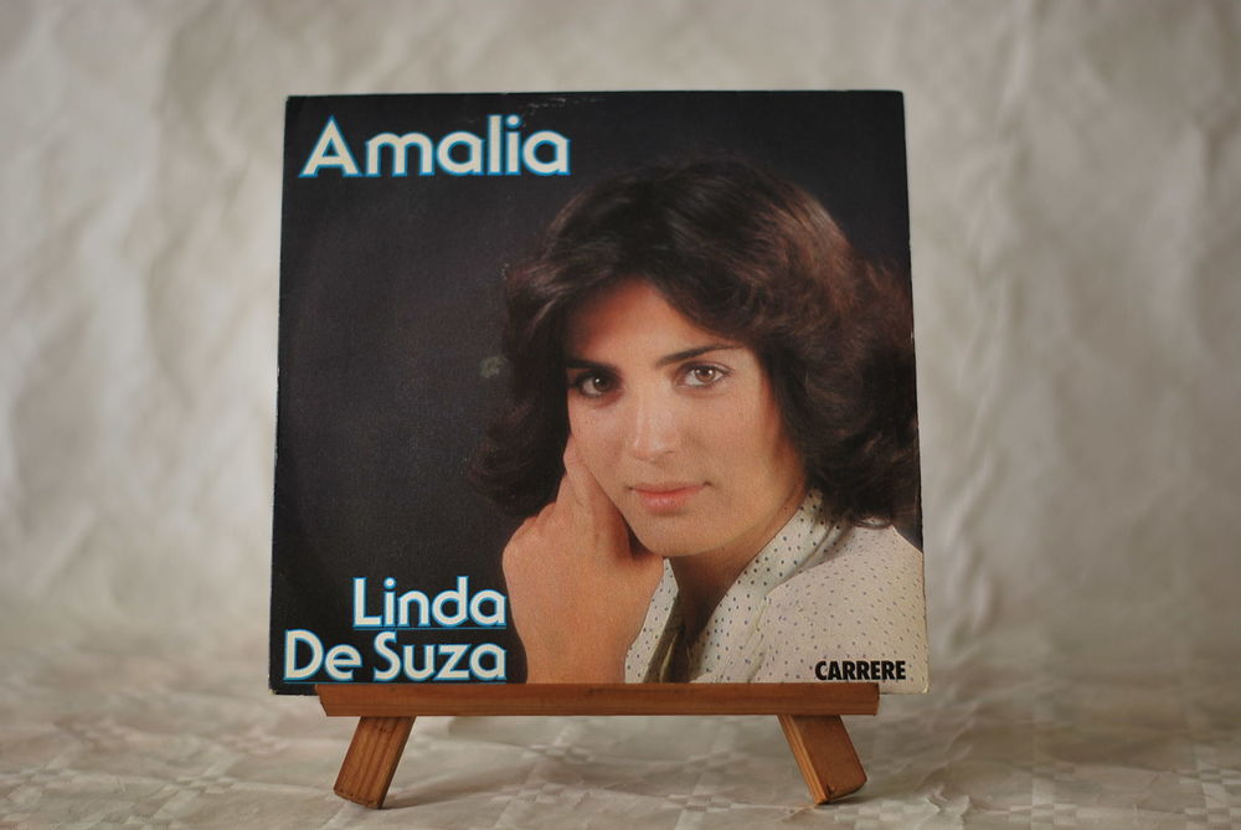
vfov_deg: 18.2
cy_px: 415
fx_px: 2588
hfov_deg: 27.0
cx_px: 620
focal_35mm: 75
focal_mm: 50
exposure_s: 1/80
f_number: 1.8
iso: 100
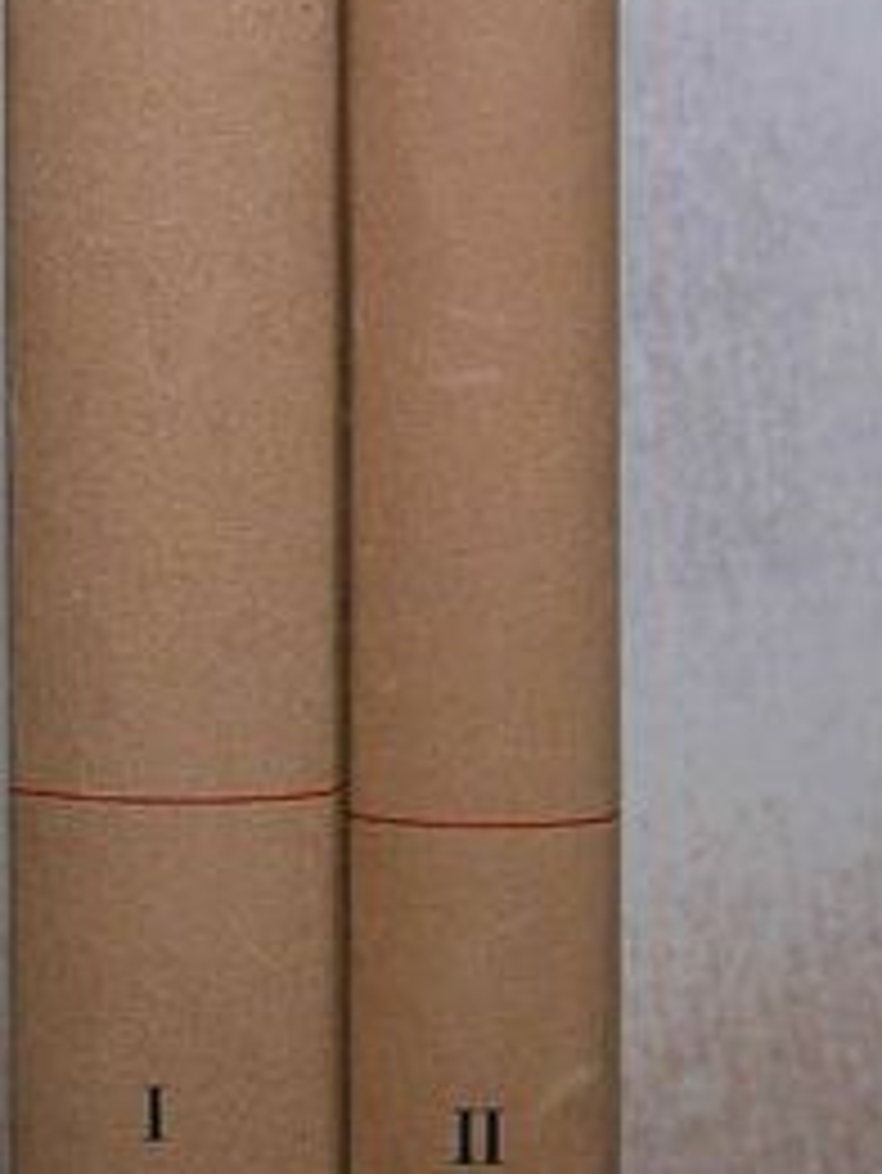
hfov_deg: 13.1
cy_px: 304
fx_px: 3836
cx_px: 225
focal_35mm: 113
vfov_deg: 17.3
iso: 100
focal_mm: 13.5
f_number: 3.2
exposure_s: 1/84.9
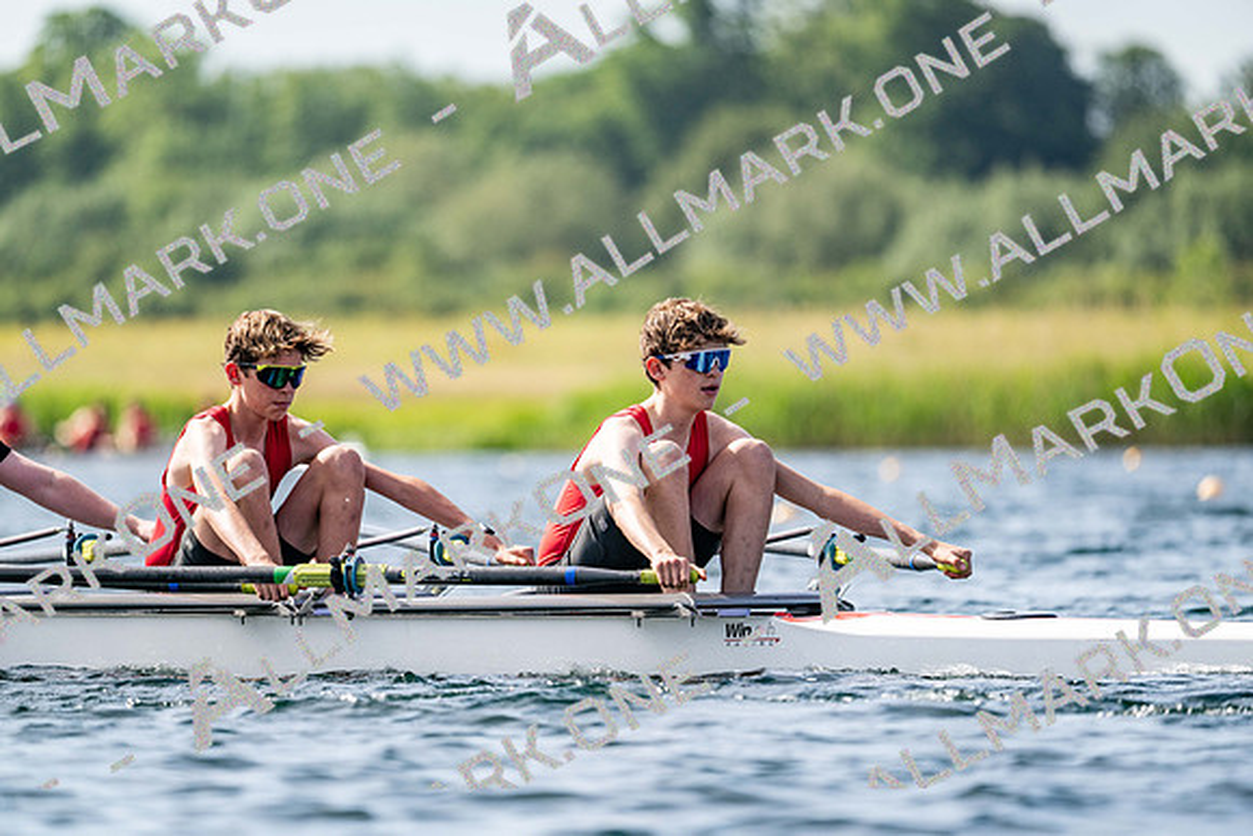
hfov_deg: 5.2
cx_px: 626
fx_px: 13925
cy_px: 418
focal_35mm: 400
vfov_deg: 3.4
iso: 320
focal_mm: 400
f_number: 4.5
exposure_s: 1/2500
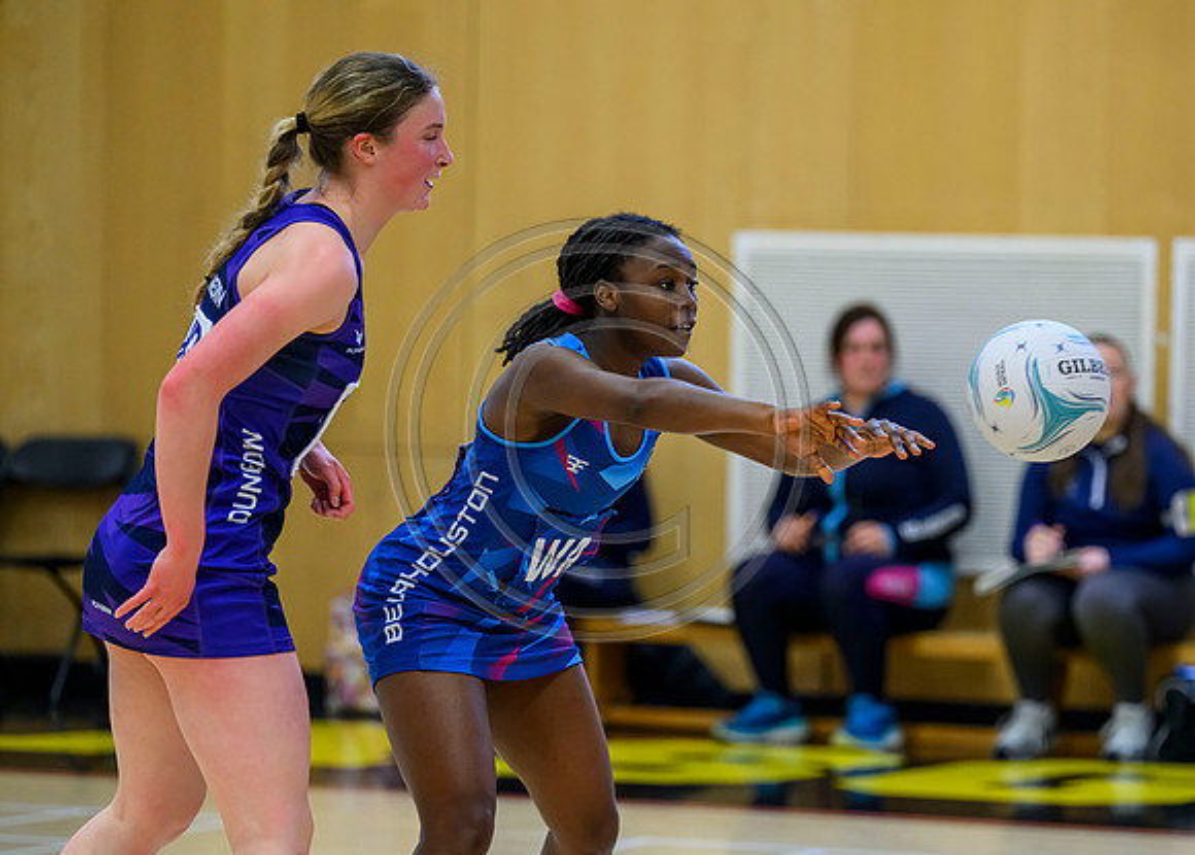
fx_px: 7339
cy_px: 489
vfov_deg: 6.7
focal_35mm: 216
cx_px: 734
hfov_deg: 9.3
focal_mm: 180
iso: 4000
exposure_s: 1/1000
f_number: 3.2
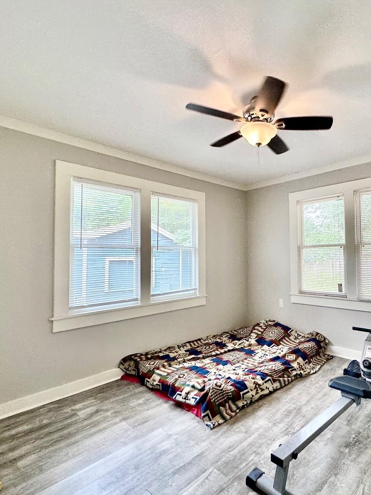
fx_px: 272
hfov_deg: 66.5
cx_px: 253
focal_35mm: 19
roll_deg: -0.1
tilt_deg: +3.4
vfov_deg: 84.7
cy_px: 247
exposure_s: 1/120
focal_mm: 2.22
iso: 125
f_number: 2.2
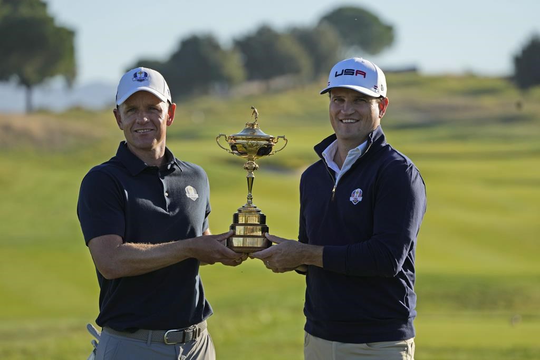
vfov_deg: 5.7
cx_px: 270
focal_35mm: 241
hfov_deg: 8.5
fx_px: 3615
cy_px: 180
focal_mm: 241
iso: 400
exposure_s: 1/1600
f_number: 5.6
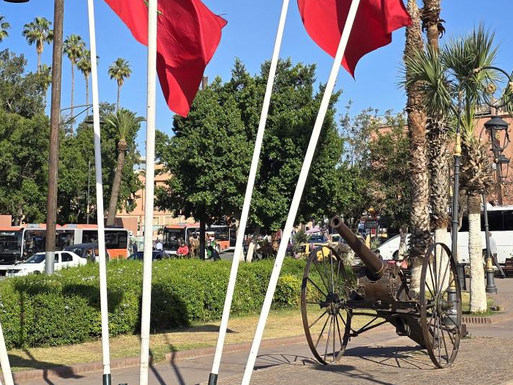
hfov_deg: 30.7
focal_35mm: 63
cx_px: 277
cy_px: 56
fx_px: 934
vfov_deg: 22.8
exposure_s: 1/838
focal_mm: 6.3
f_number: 1.7
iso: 12
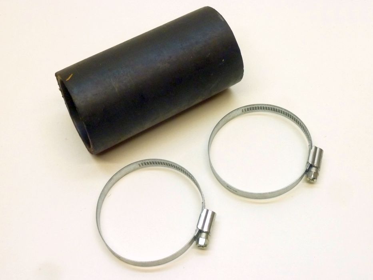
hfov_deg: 39.7
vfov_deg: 30.3
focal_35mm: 48
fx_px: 517
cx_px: 186
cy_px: 140
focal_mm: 7.9
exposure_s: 1/30
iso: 320
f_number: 3.8
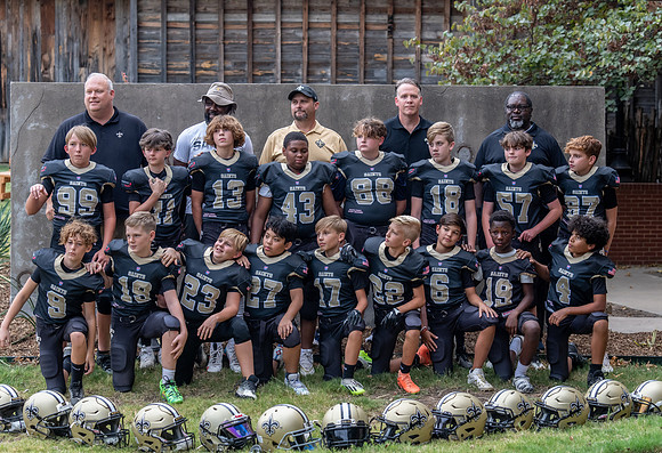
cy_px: 213
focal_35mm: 77
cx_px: 360
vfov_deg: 17.9
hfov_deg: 25.9
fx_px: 1437
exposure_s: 1/320
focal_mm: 70
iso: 1000
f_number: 4
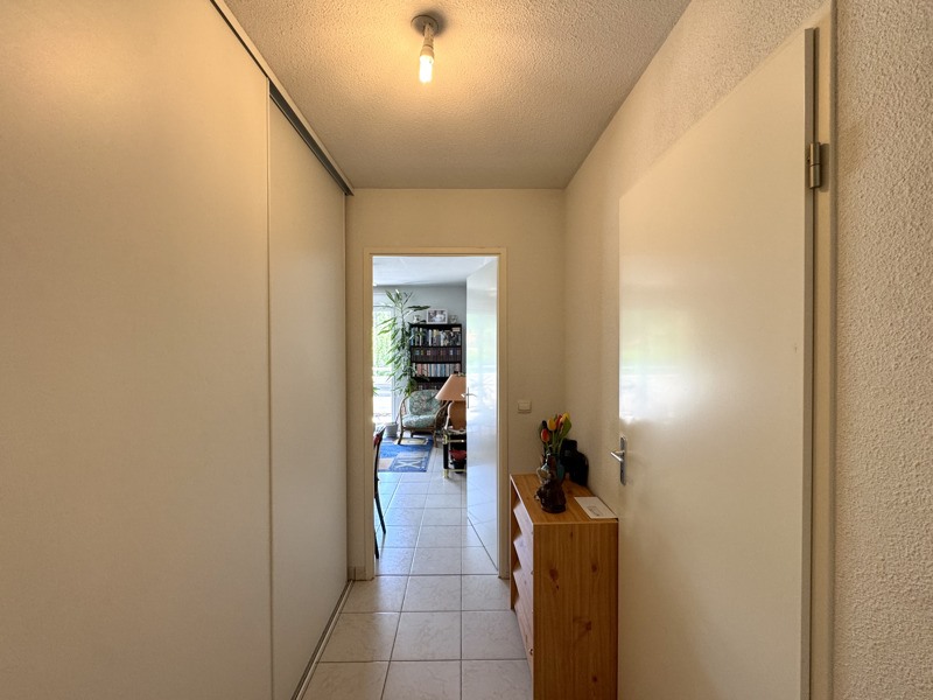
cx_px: 466
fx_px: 377
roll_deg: +0.9
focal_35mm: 14
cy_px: 350
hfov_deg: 102.1
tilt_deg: -0.6
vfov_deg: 85.7
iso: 160
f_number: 2.2
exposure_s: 1/100
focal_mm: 2.22
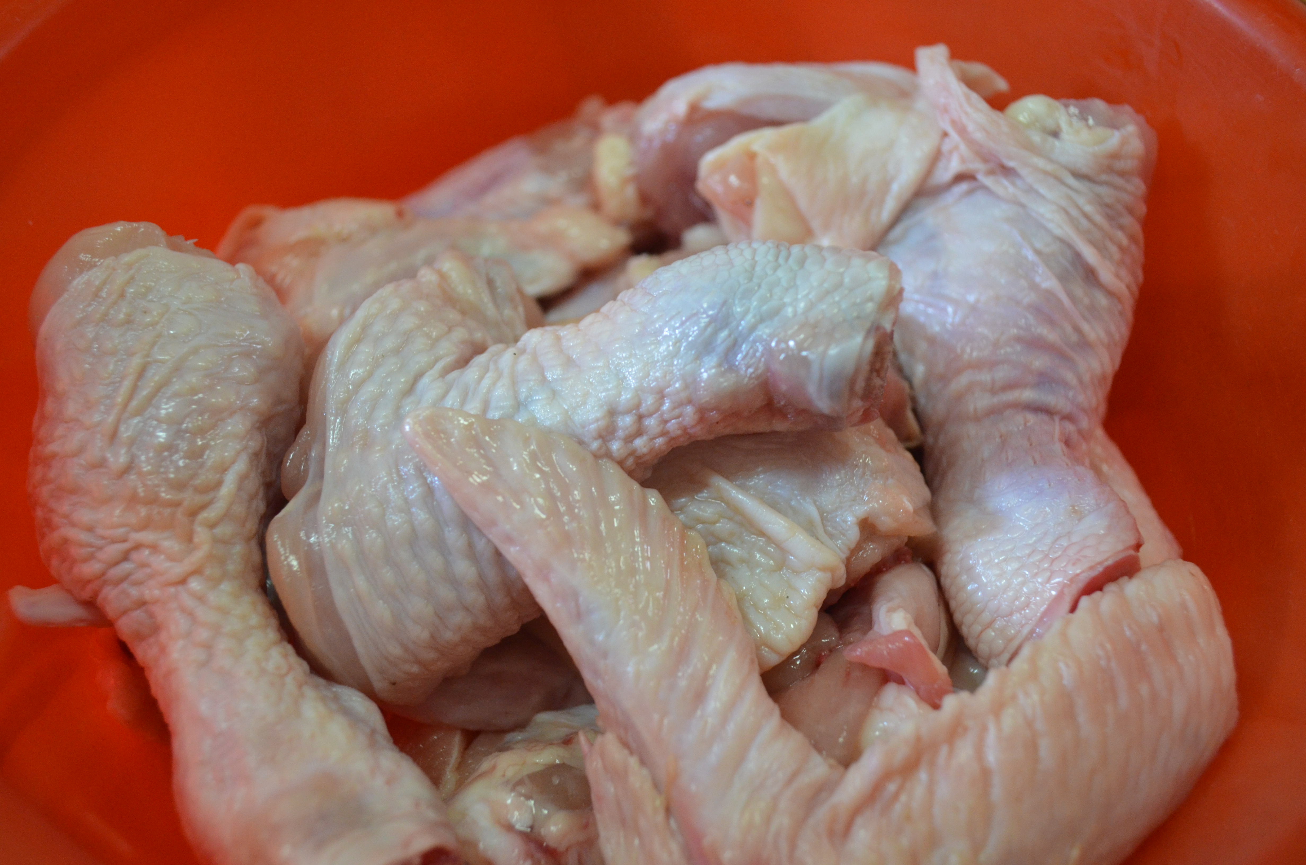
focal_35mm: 36
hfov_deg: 53.2
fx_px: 1303
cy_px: 432
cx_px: 653
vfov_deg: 36.7
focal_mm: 24
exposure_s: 1/25
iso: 1600
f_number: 4
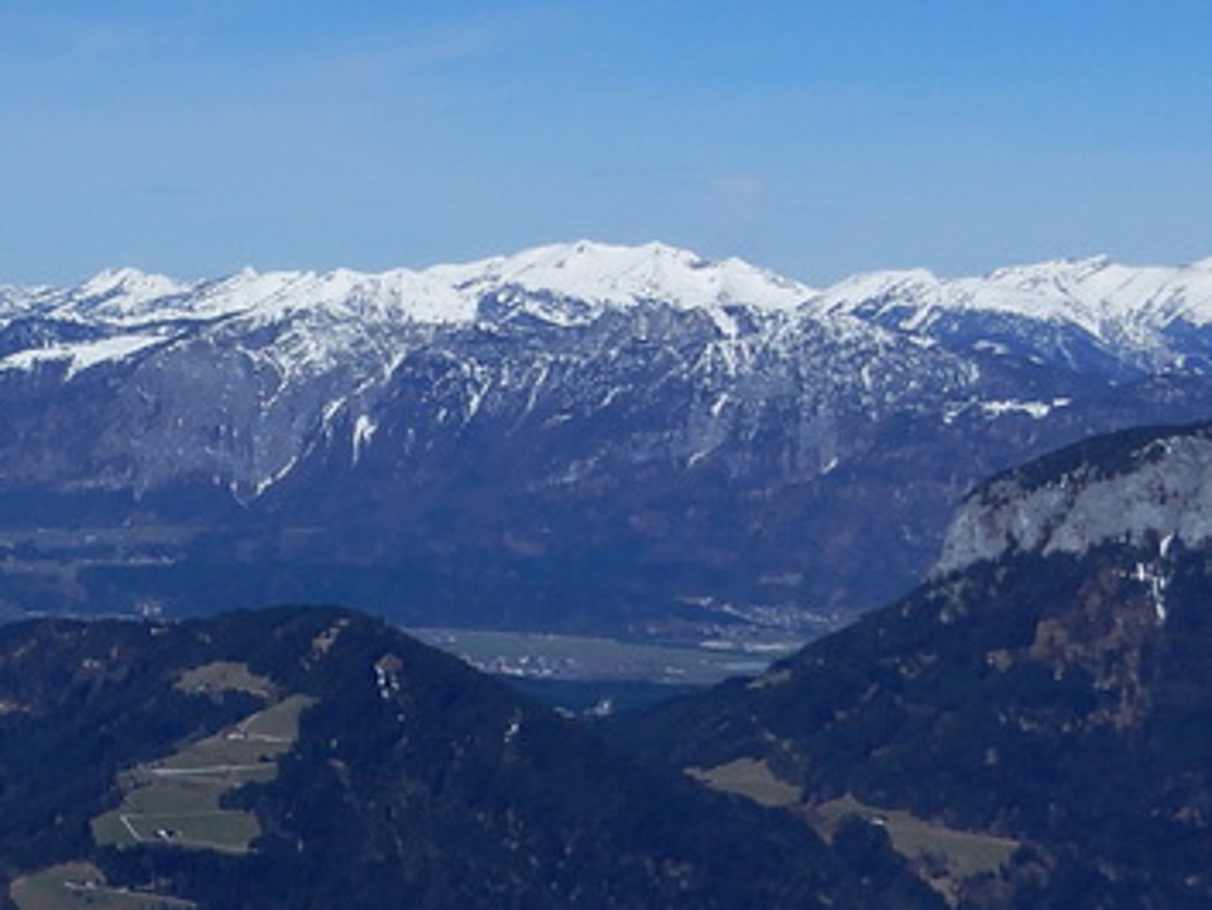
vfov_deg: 16.9
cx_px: -704
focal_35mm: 87
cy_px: 625
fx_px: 3047
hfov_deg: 19.2
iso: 80
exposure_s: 1/1600
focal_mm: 4.3
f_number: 4.5
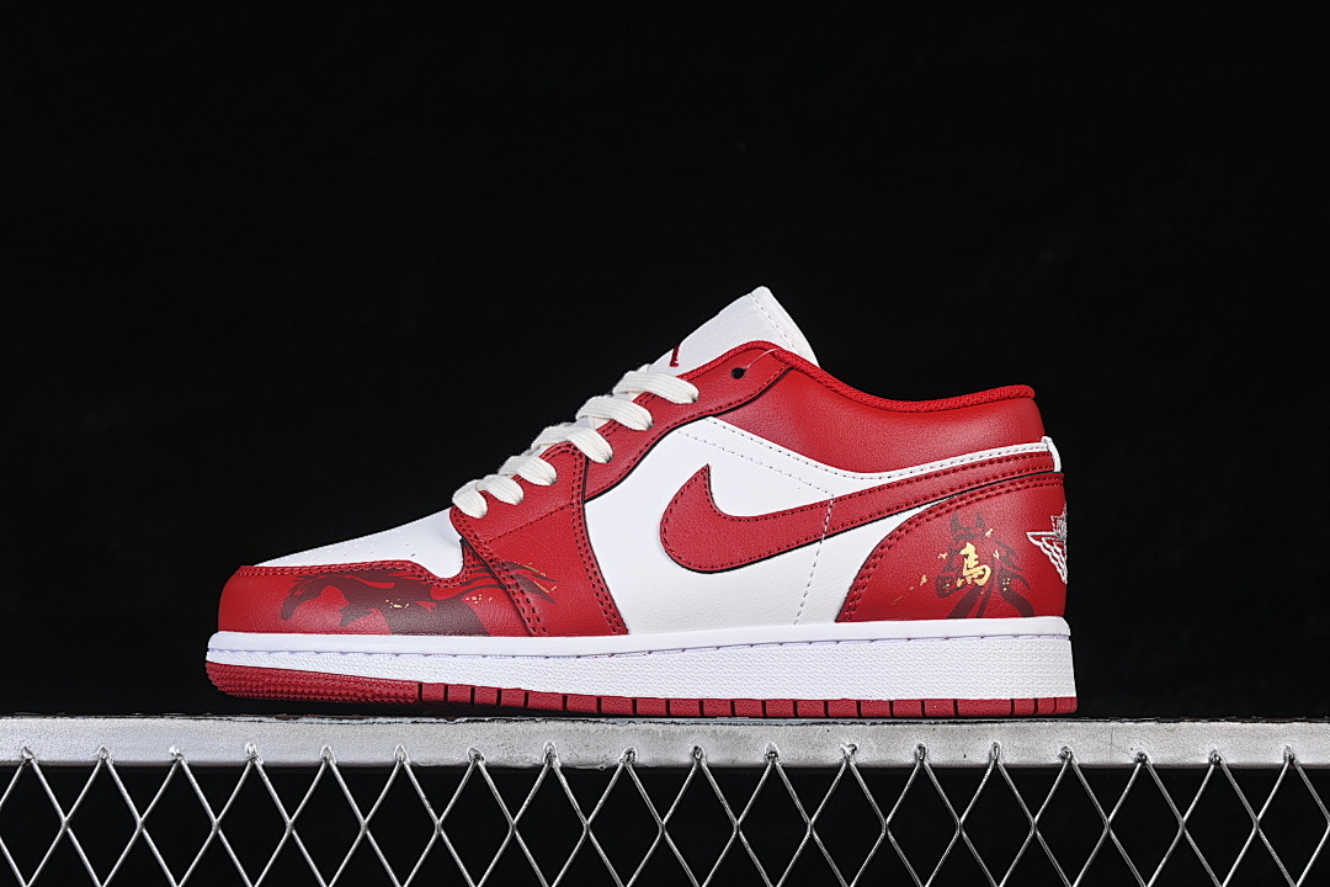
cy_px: 444
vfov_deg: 18.2
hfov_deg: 27.0
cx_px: 665
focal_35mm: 75
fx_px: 2771
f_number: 8
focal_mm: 50
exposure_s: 1/80
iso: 160
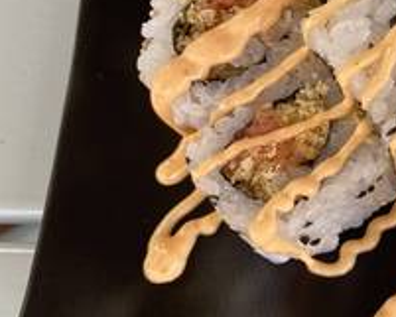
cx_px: 495
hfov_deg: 23.2
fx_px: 868
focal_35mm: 74
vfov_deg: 20.7
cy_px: 136
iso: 32
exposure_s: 1/122
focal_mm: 4.25
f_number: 1.8
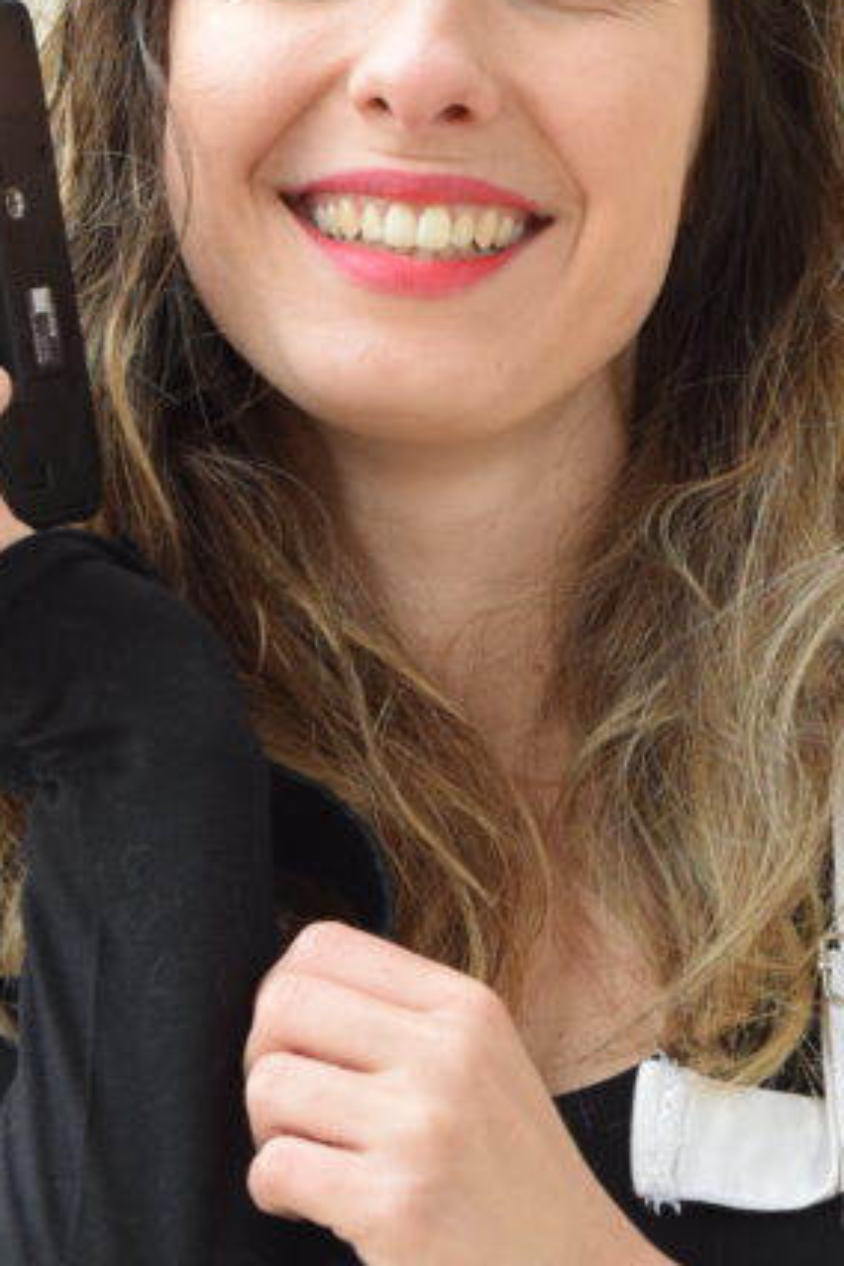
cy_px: 600
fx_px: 6970
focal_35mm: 198
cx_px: 385
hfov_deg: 6.9
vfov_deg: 10.4
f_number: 5.6
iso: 1250
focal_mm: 55
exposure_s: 1/500
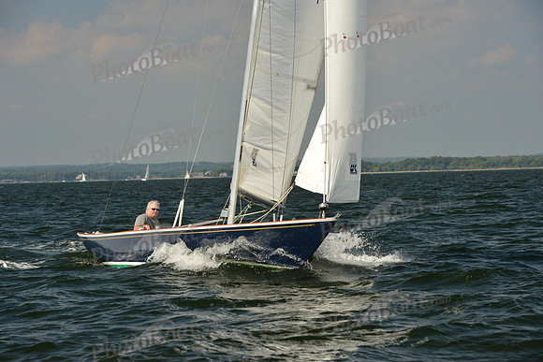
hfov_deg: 17.6
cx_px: 272
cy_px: 181
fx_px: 1750
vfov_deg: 11.8
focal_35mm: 116
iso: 1000
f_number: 9
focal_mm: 116
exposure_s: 1/1250
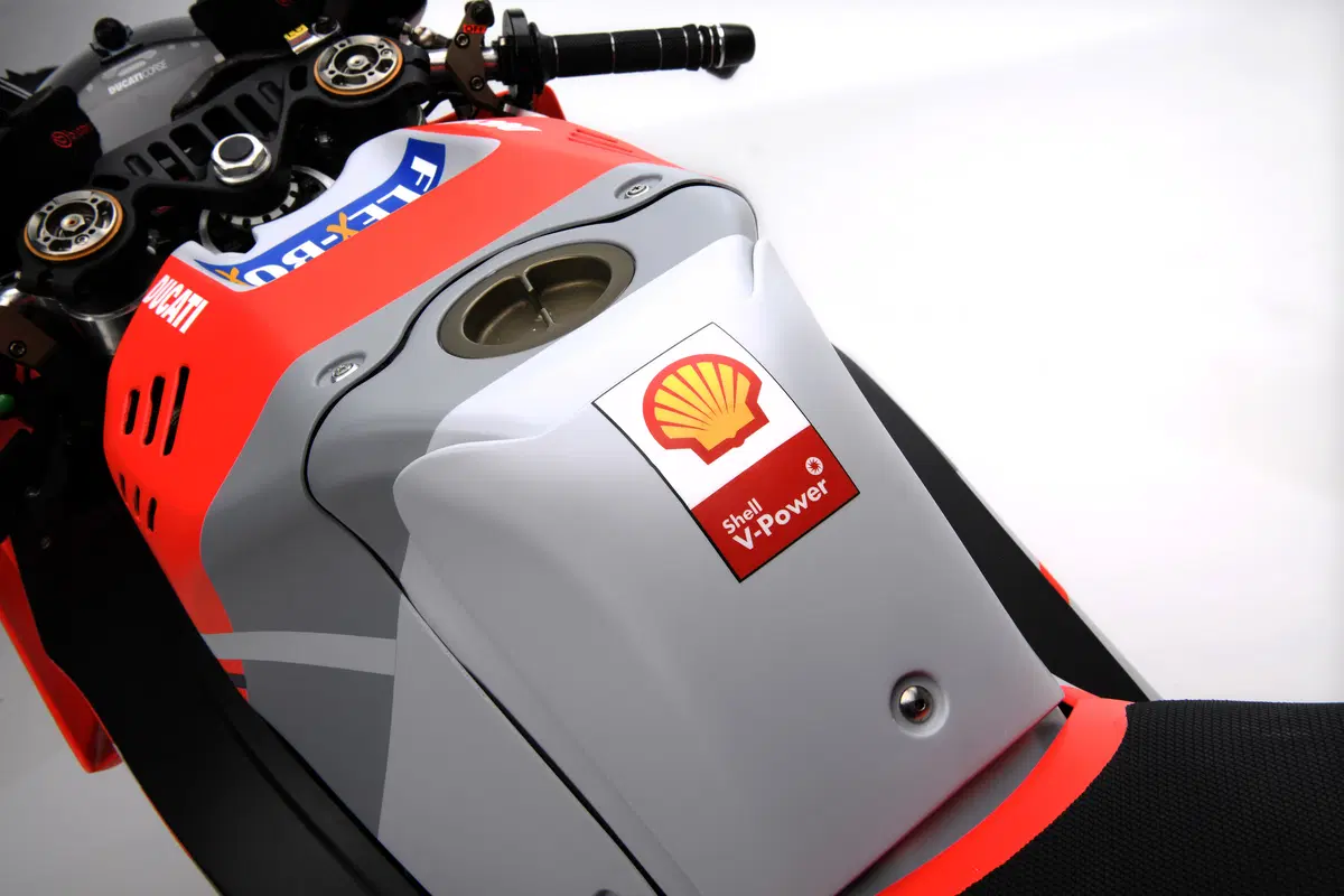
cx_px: 672
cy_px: 448
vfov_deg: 35.1
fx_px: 1419
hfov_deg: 50.7
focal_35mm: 38
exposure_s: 1/200
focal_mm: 38
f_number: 22
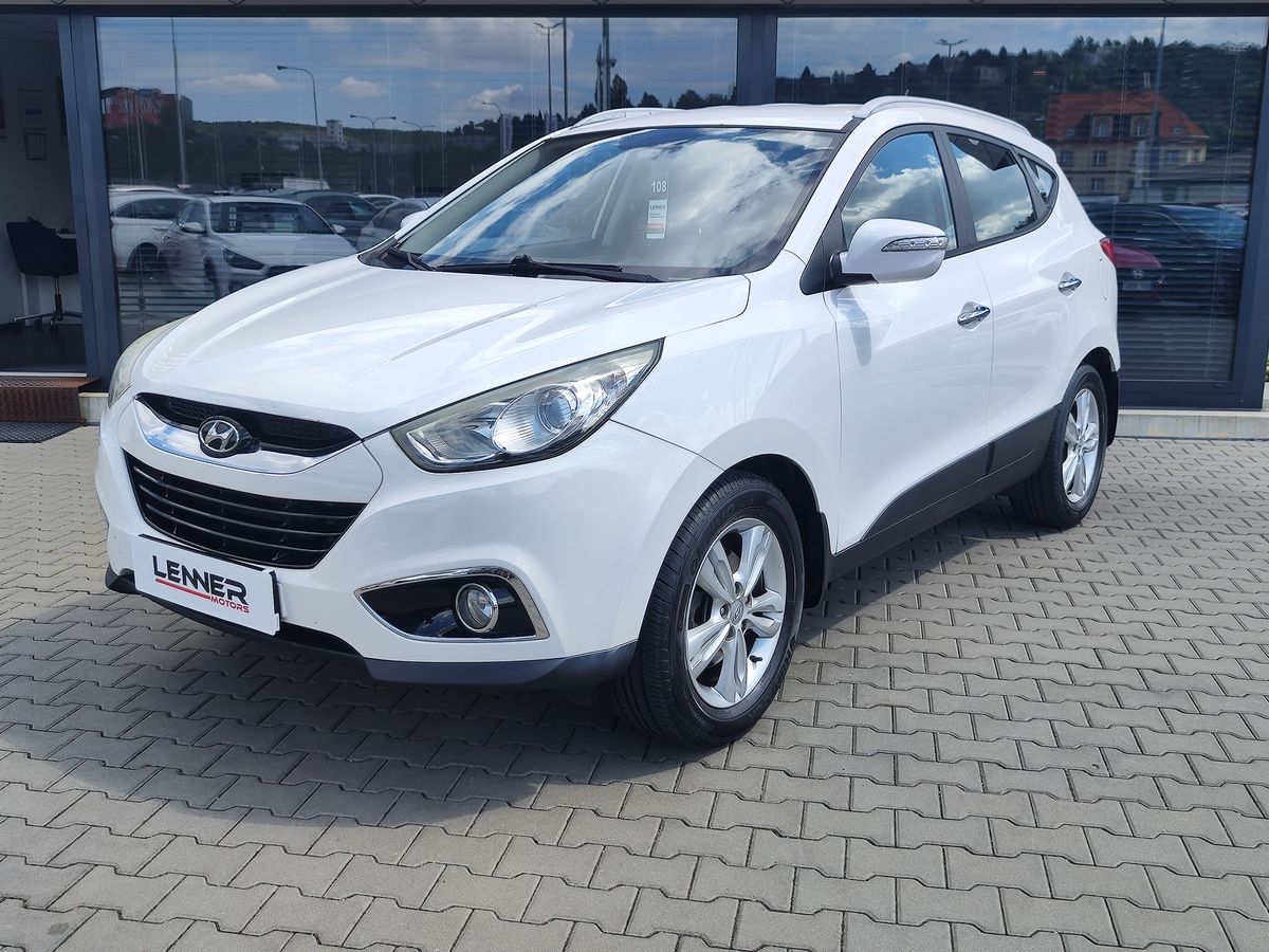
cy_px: 476
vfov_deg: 58.9
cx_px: 634
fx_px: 843
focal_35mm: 23
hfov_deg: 73.9
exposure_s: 1/594
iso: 50
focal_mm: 7.01
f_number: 1.69
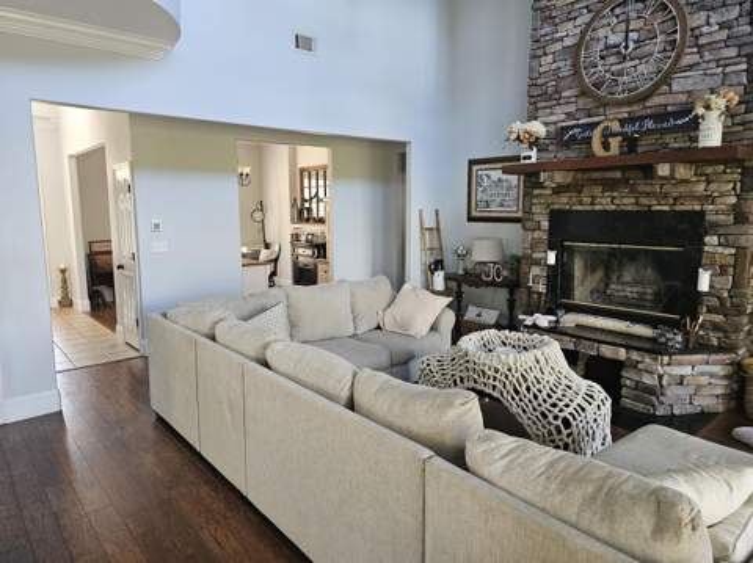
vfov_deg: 58.8
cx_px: 376
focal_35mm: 23
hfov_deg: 74.0
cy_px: 282
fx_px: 500
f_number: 1.7
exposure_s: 1/120
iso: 640
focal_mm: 6.3
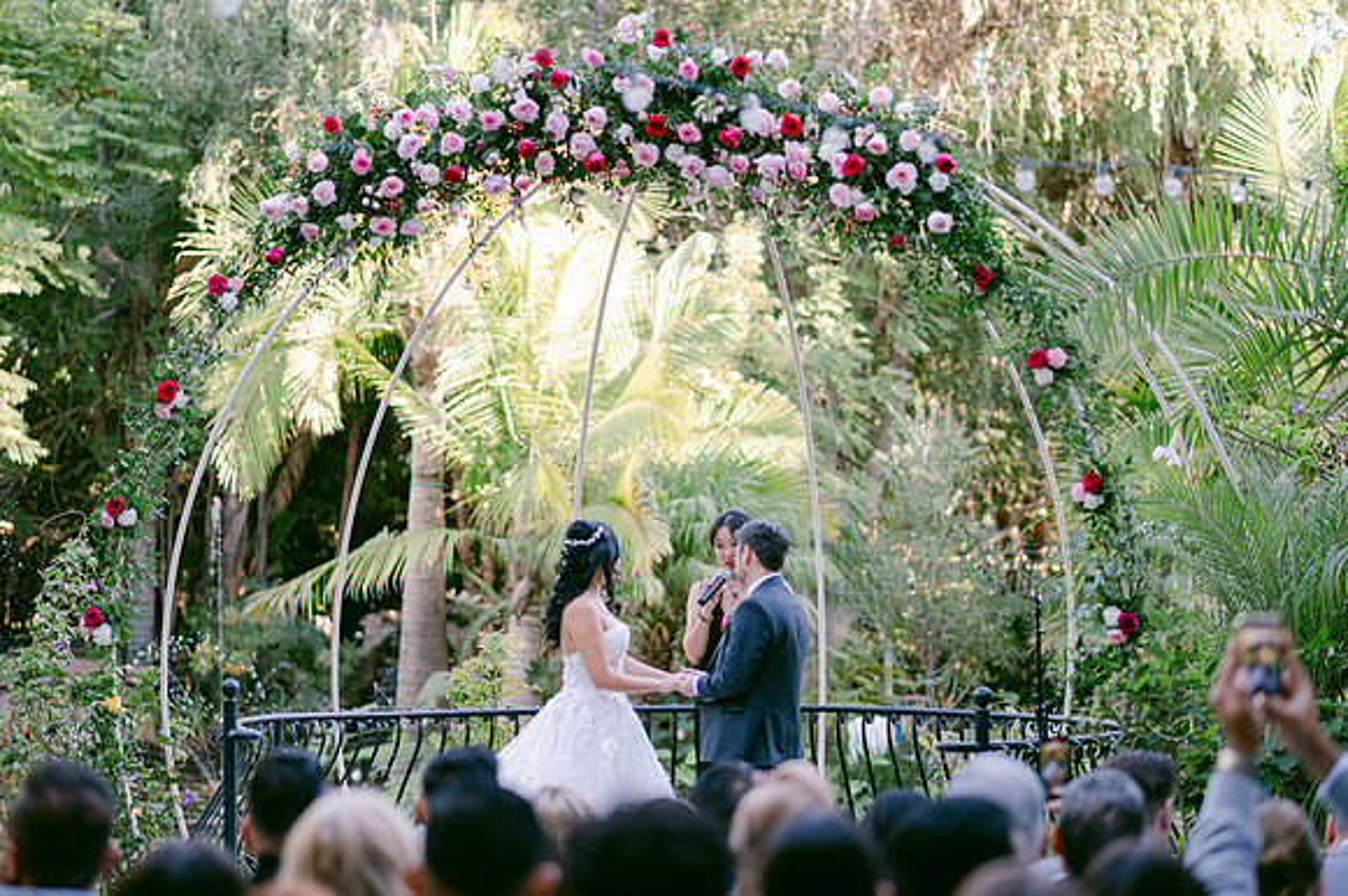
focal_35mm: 88
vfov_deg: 15.5
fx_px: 3294
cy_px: 448
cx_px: 674
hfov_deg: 23.1
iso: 500
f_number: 2
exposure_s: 1/640
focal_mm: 85
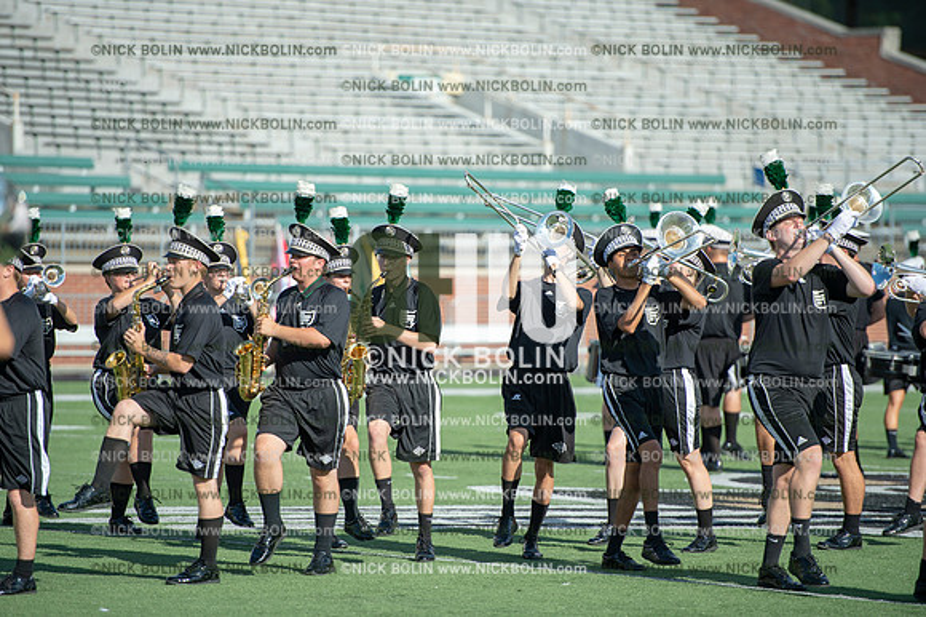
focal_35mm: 200
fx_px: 5141
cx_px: 463
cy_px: 308
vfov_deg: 6.9
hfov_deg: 10.3
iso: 160
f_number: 2.8
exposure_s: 1/2000
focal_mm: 200
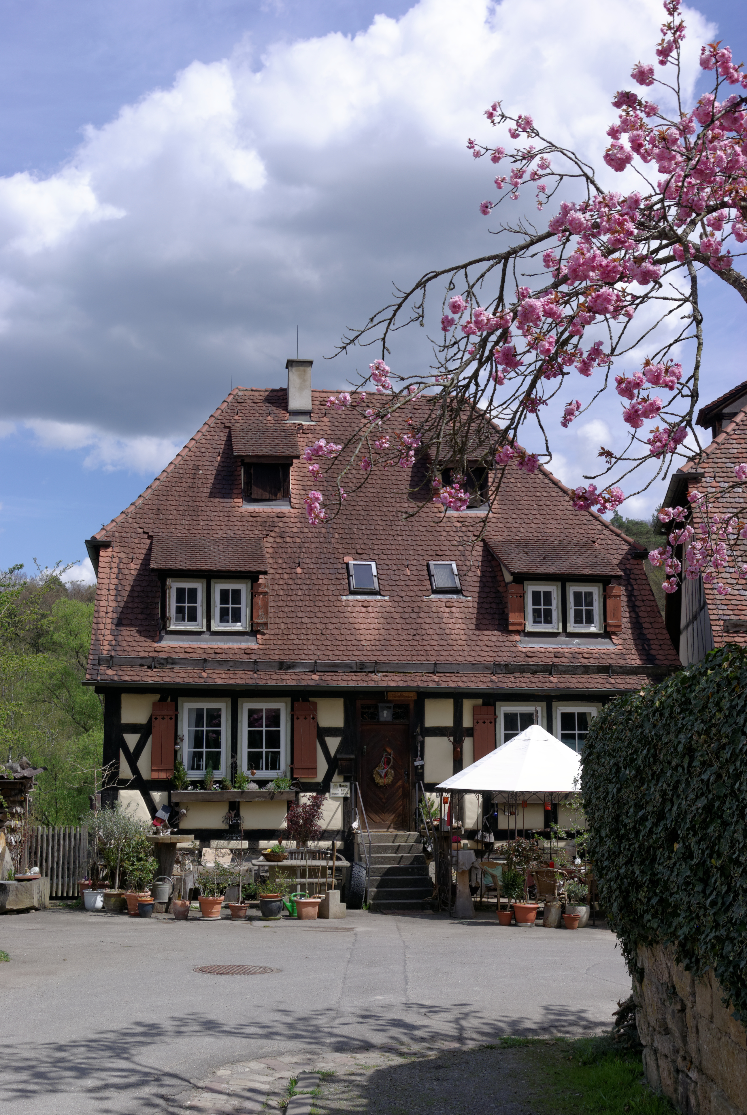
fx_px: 1303
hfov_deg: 32.0
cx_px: 374
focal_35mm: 42
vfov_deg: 46.3
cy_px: 558
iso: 100
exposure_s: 1/125
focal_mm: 28
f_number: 11
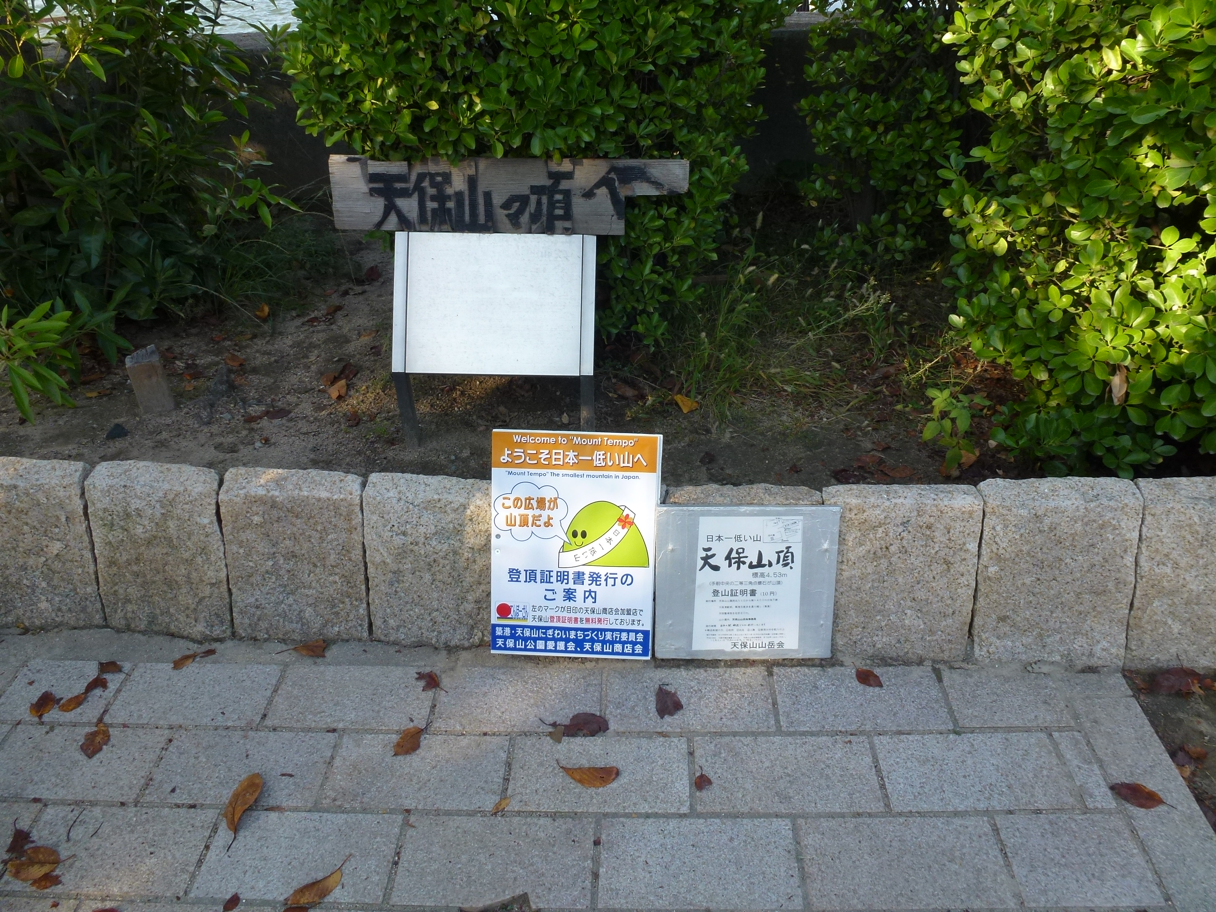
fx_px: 843
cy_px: 456
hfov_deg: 71.6
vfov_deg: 56.8
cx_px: 608
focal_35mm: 24
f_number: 4
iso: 100
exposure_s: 1/160
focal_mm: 4.3
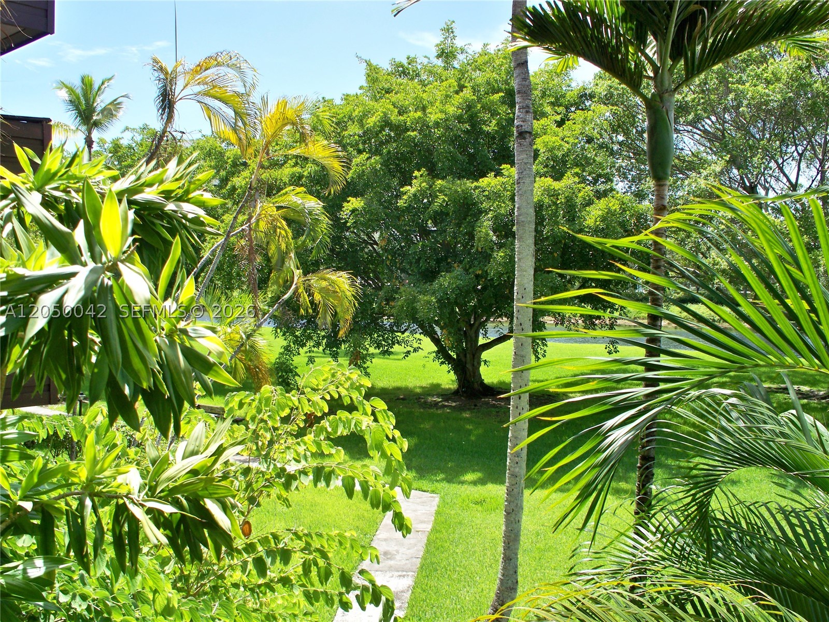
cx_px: 414
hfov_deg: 52.6
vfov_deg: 40.7
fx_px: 838
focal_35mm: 35
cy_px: 311
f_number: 4.8
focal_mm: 7.54
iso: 100
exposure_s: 1/320
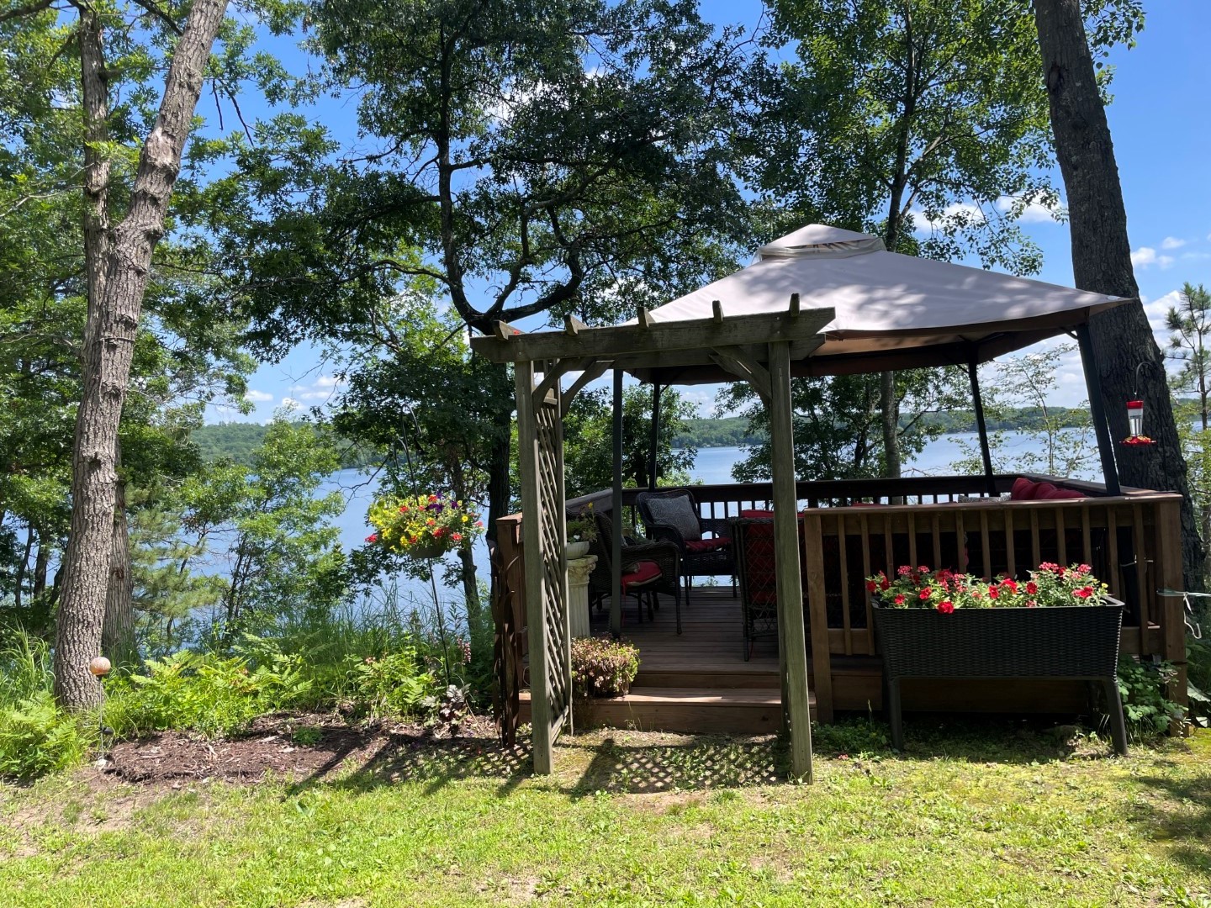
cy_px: 454
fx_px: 910
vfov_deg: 53.1
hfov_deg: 67.3
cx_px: 606
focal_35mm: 26
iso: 32
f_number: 1.6
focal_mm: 4.2
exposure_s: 1/1595
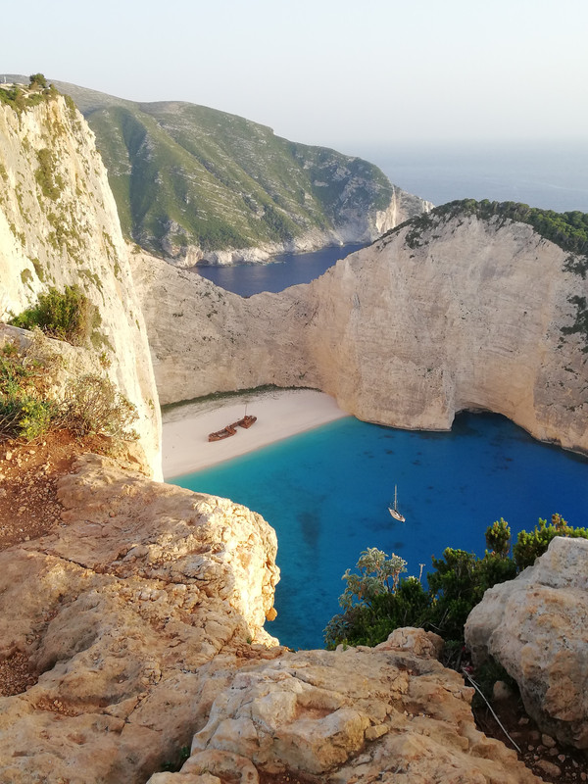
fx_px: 838
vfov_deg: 50.1
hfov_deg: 38.7
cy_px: 392
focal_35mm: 37
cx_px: 294
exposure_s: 1/234
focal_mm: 3.81
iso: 50
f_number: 2.2
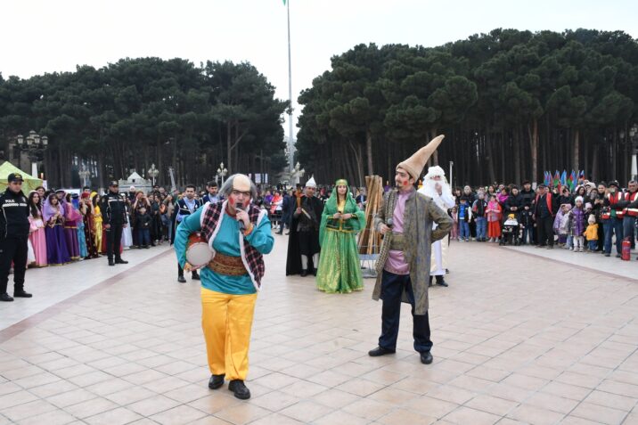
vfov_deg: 43.6
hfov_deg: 61.9
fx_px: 532
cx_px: 319
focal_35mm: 30
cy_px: 212
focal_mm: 20
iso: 1000
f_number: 18
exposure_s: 1/200
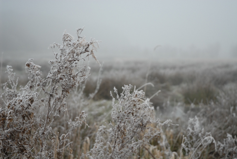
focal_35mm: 75
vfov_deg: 18.2
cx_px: 118
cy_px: 80
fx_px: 494
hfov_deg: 27.0
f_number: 4.5
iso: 400
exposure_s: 1/80
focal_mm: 50
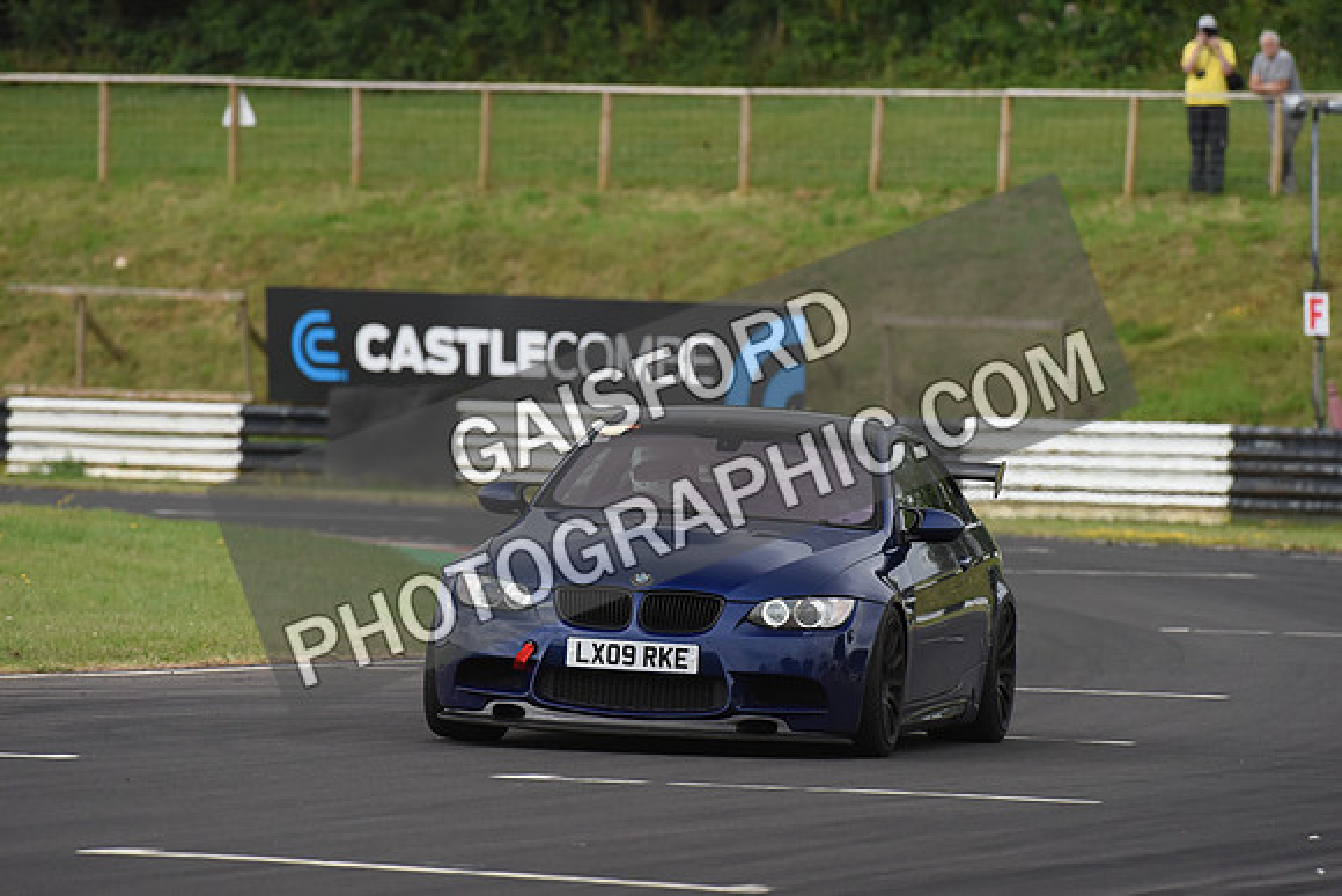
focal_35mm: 400
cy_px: 448
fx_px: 14914
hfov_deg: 5.2
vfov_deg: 3.4
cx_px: 671
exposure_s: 1/1000
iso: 1600
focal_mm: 400
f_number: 6.3
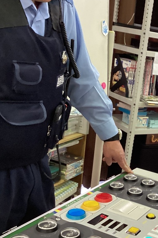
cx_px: 191
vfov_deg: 35.6
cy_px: 132
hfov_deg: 22.3
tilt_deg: -13.3
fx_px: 369
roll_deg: -10.4
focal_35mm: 56
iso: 320
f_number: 2.4
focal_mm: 3.3
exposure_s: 1/40
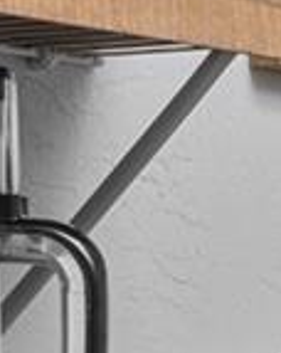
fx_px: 1805
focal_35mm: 173
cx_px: 1040
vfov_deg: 11.1
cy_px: 286
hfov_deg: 7.1
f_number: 8
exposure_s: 1/1.25
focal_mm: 11
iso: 100
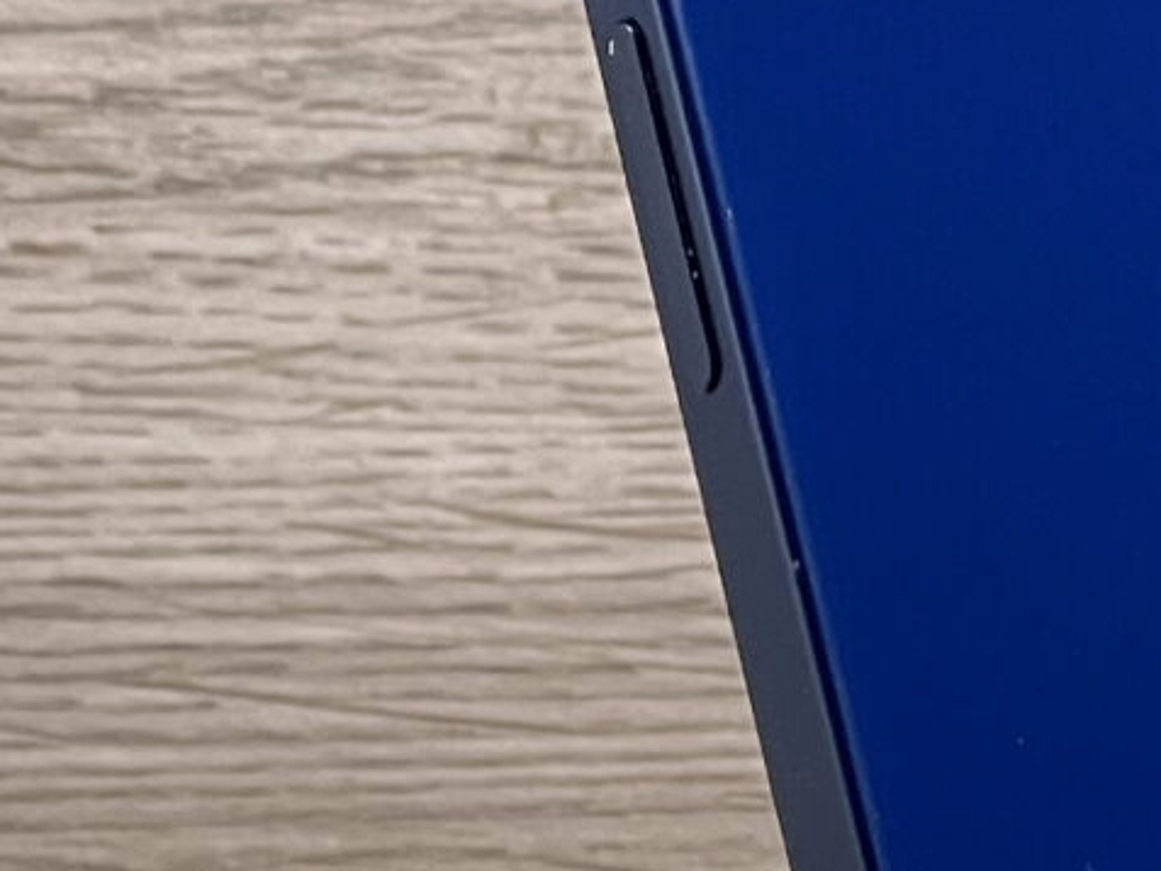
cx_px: 1516
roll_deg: -0.1
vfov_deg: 3.6
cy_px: 732
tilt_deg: -9.3
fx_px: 13855
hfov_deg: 4.8
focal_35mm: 413
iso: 100
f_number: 2.8
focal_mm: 9
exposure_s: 1/100
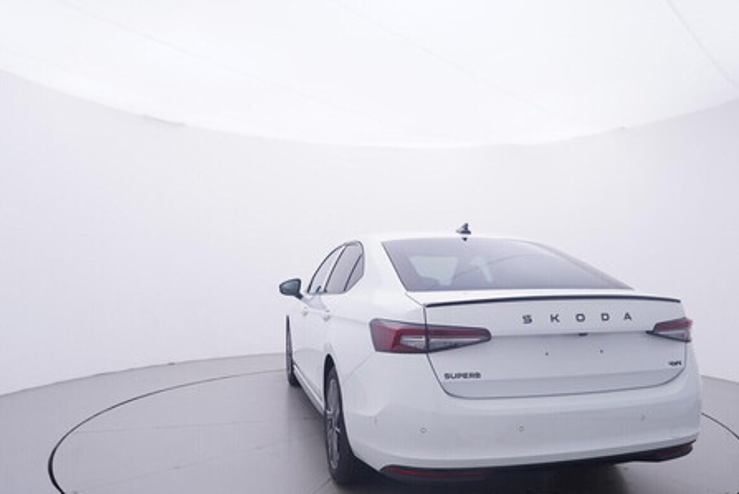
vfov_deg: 46.8
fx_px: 567
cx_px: 409
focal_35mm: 28
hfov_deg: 66.0
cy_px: 302
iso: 200
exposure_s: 1/80
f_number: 5
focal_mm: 15
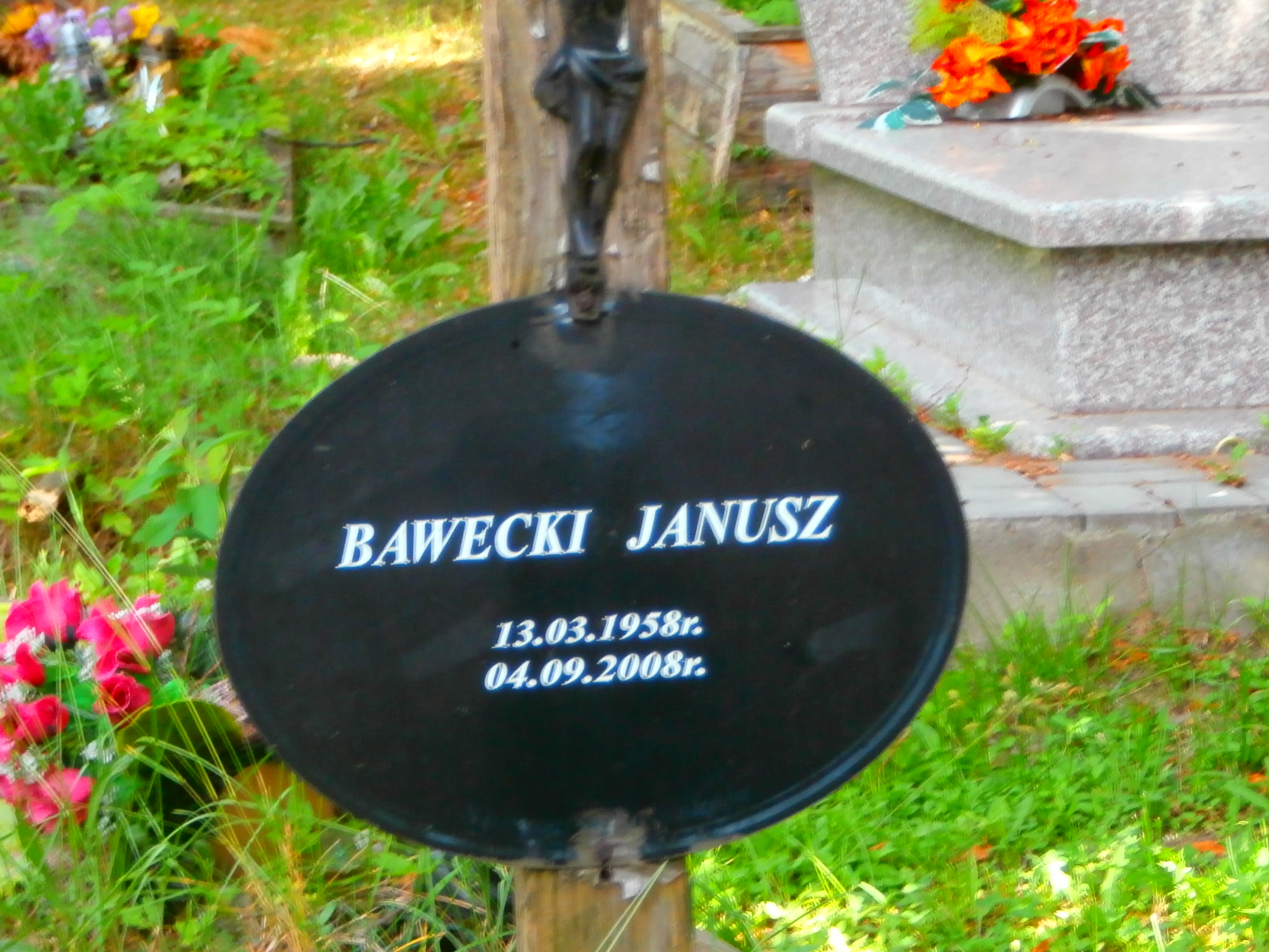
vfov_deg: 9.8
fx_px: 5536
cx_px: 595
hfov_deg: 13.1
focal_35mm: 151
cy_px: 609
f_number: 5.4
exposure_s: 1/80
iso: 200
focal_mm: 19.54
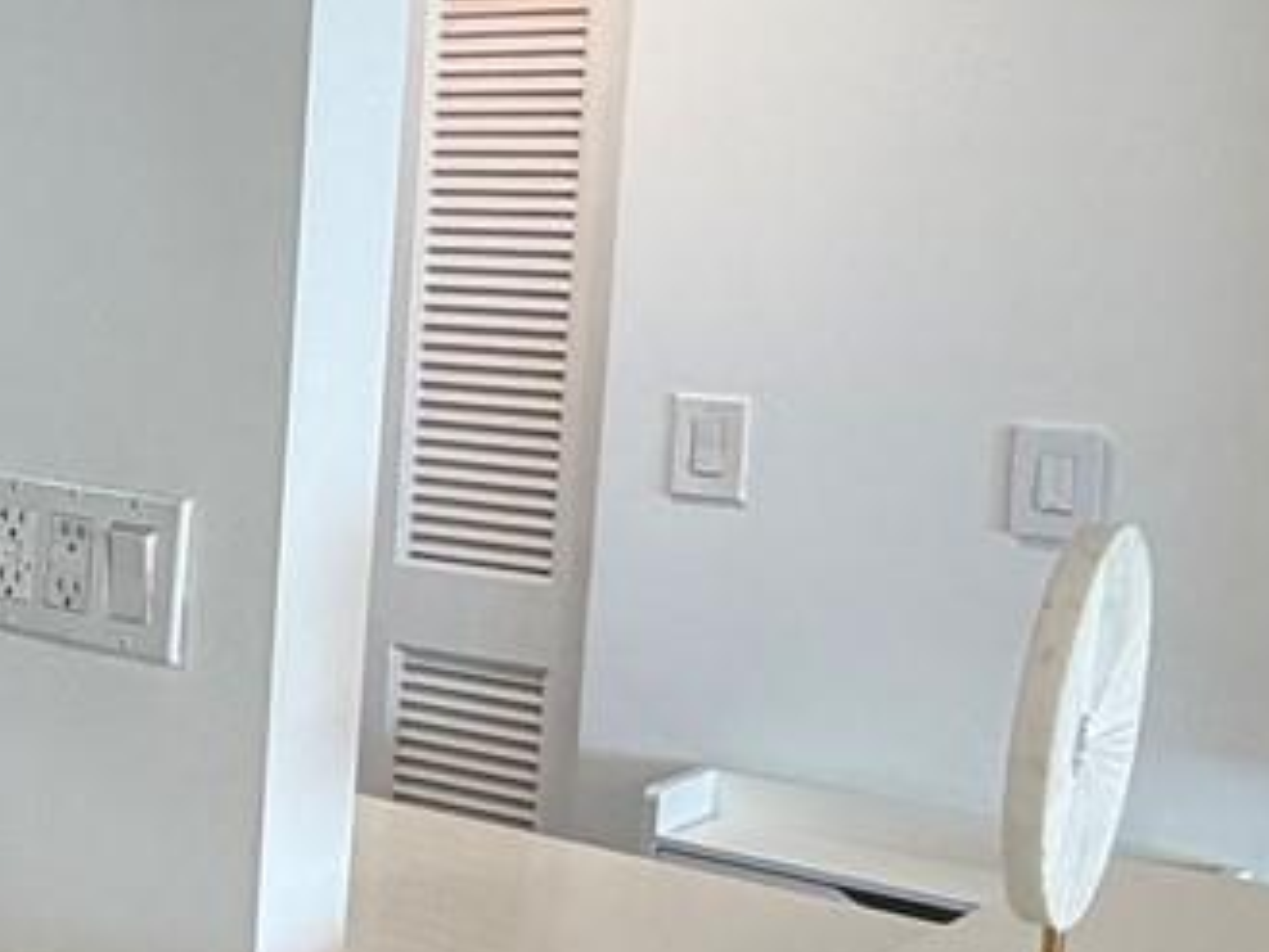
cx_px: -903
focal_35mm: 68
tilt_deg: -6.1
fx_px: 2494
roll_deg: -0.5
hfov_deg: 21.2
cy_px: 393
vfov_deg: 21.6
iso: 125
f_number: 2.2
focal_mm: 2.22
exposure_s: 1/120
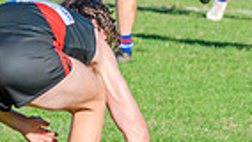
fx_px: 6852
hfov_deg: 2.1
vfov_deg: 1.2
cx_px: 377
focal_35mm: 1025
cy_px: 118
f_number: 7.1
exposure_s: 1/2000
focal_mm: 190
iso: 800
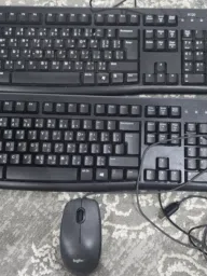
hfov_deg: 39.5
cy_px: 121
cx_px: 122
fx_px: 287
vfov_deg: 51.2
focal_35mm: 36
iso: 500
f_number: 1.7
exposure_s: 1/100
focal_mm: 6.3
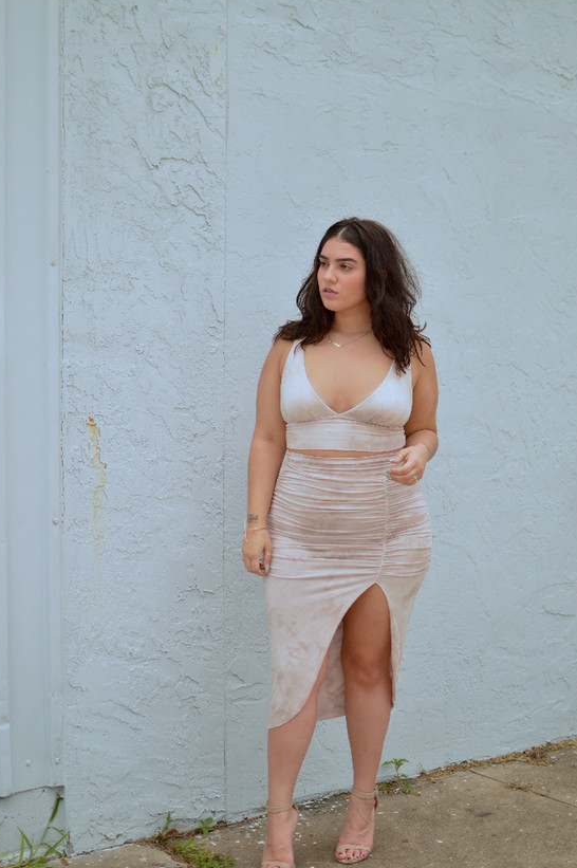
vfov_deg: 34.8
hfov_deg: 23.5
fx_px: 1386
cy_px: 430
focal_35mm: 58
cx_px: 267
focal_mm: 35
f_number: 1.8
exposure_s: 1/2000
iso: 100
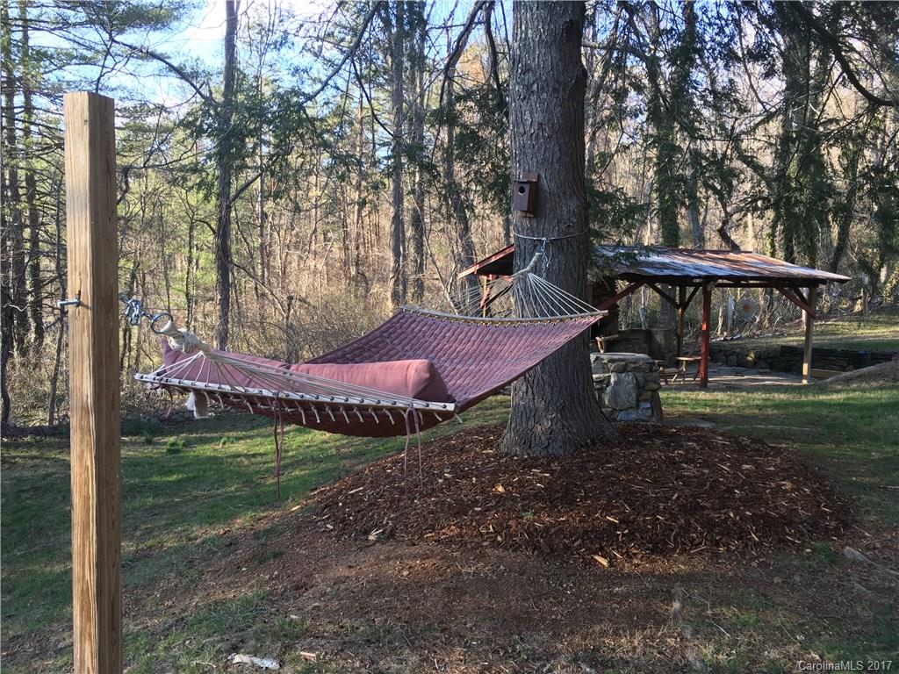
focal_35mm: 29
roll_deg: -1.2
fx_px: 753
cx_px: 450
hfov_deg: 61.7
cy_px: 337
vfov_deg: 48.2
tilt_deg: -4.2
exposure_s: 1/120
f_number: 2.2
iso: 40
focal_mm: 4.15
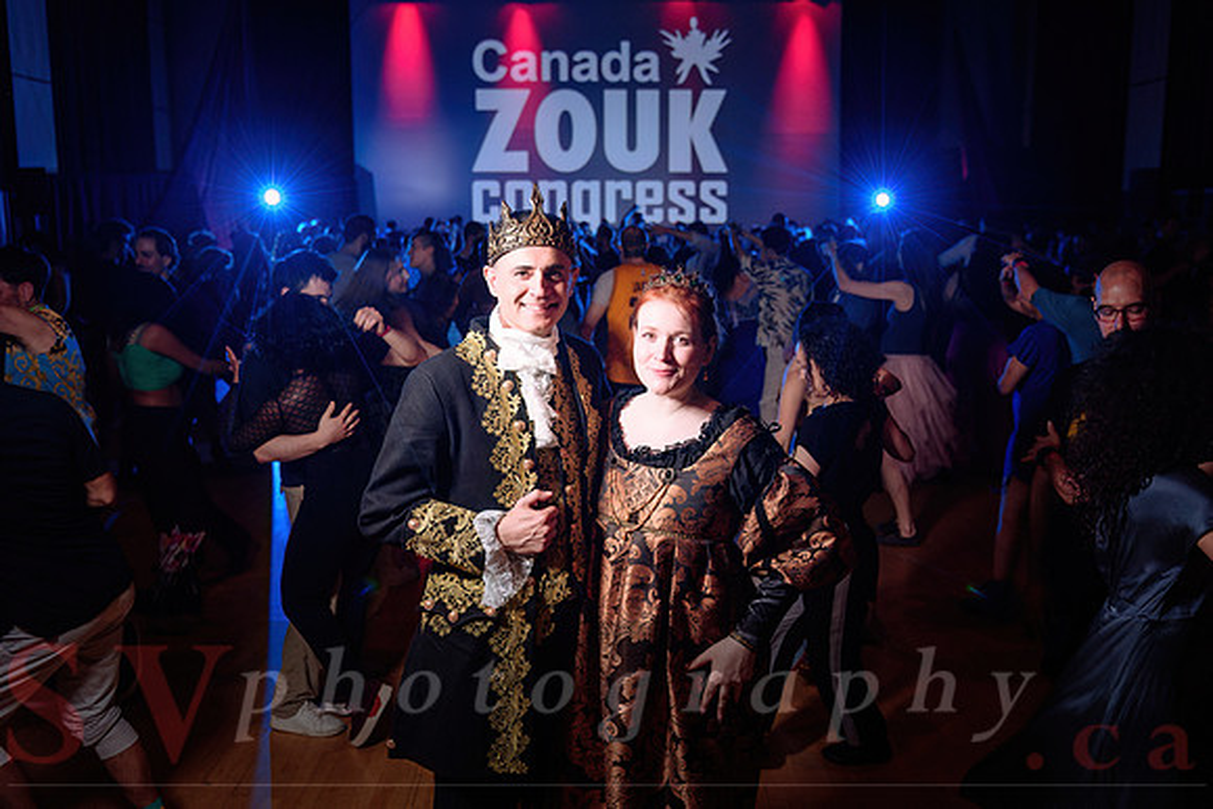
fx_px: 1193
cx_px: 628
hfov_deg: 53.9
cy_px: 393
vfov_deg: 37.5
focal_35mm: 35
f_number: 3.5
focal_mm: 34
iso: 800
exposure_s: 1/50
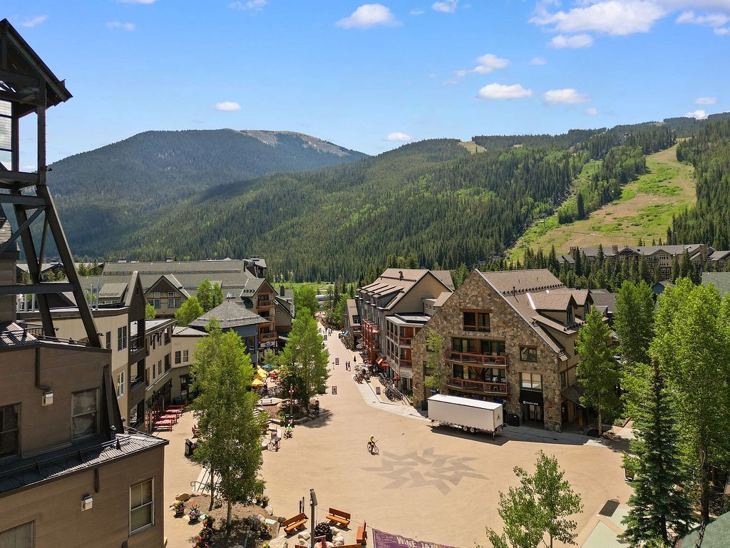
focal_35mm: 24
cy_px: 274
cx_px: 365
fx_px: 506
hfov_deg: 71.6
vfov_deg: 56.8
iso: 100
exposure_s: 1/2000
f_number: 1.7
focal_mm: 6.72
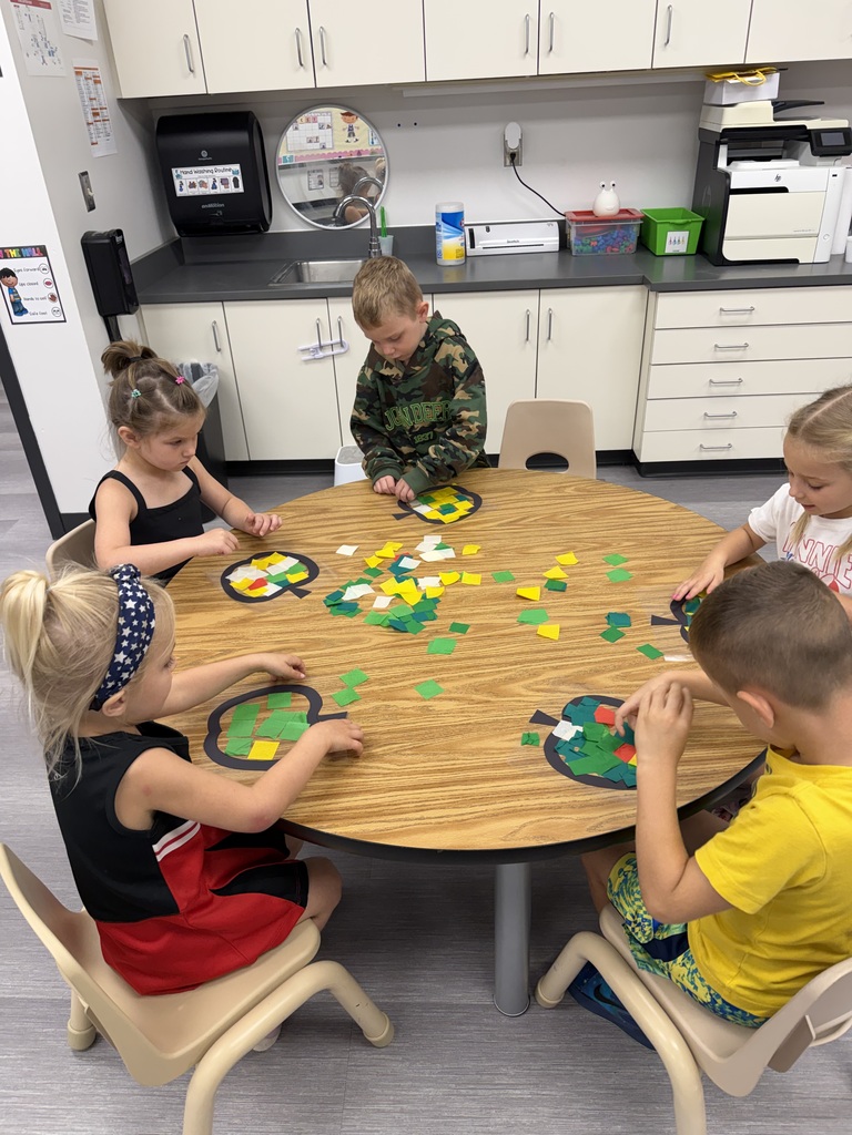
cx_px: 426
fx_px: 788
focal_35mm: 24
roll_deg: +4.7
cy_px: 568
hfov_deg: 56.8
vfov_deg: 71.6
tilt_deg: -31.8
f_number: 1.78
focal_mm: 6.76
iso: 125
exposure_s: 1/120
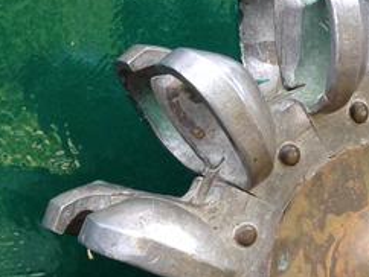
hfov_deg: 17.0
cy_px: 205
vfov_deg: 13.6
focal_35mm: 109
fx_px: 1163
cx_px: 477
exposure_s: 1/60
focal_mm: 4.12
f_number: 2.4
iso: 50
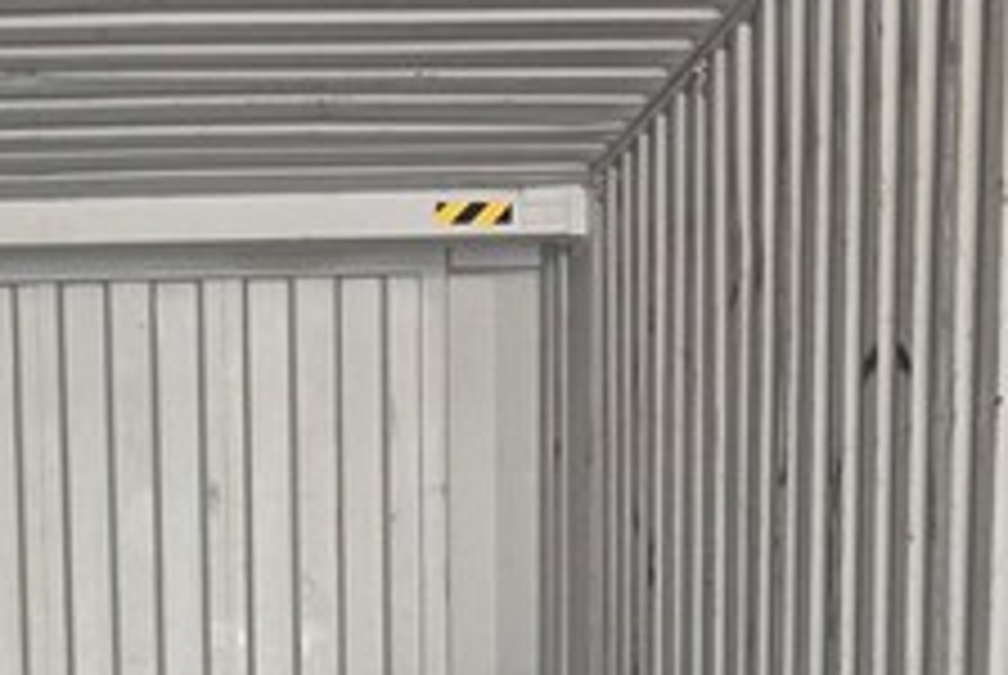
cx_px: 162
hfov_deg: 18.7
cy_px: 1168
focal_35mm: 108
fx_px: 3028
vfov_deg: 11.8
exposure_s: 1/100
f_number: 1.8
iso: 640
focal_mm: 5.4
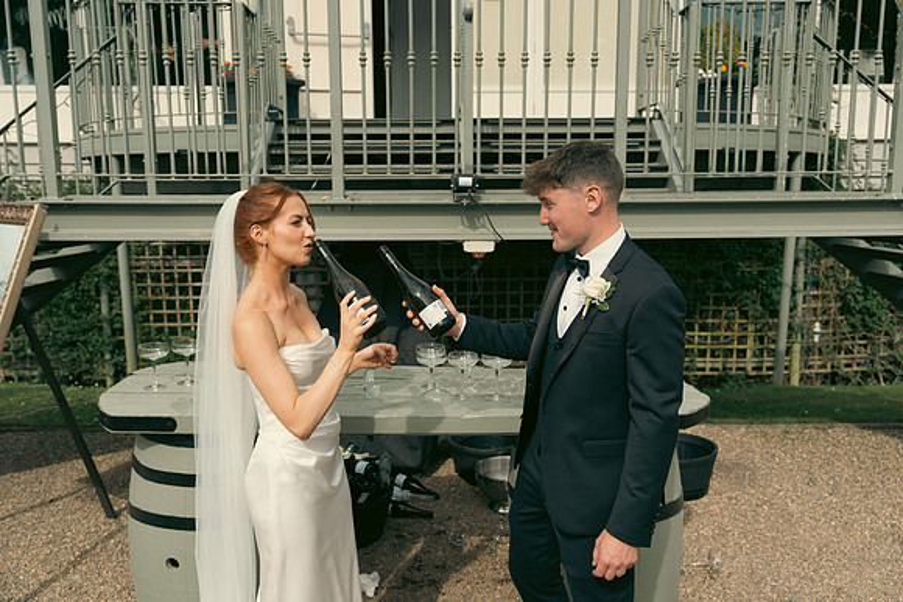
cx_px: 452
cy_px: 301
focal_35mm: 30
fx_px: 753
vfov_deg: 43.6
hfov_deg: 61.9
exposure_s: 1/3200
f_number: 3.5
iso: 320
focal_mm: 30
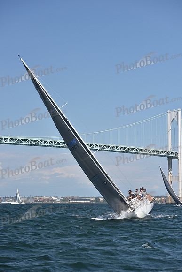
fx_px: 682
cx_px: 91
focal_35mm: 90
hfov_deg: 15.2
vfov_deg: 22.6
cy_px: 136
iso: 250
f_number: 5.6
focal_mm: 90
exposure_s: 1/1000
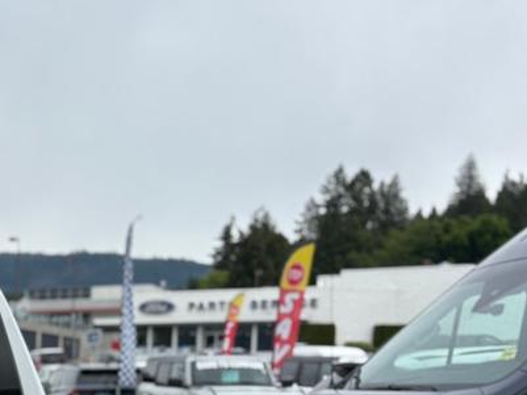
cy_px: 504
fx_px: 1264
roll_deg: -0.7
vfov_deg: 16.8
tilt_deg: -5.3
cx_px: -221
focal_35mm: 83
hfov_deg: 20.7
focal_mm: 5.96
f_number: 1.6
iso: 50
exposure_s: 1/2141
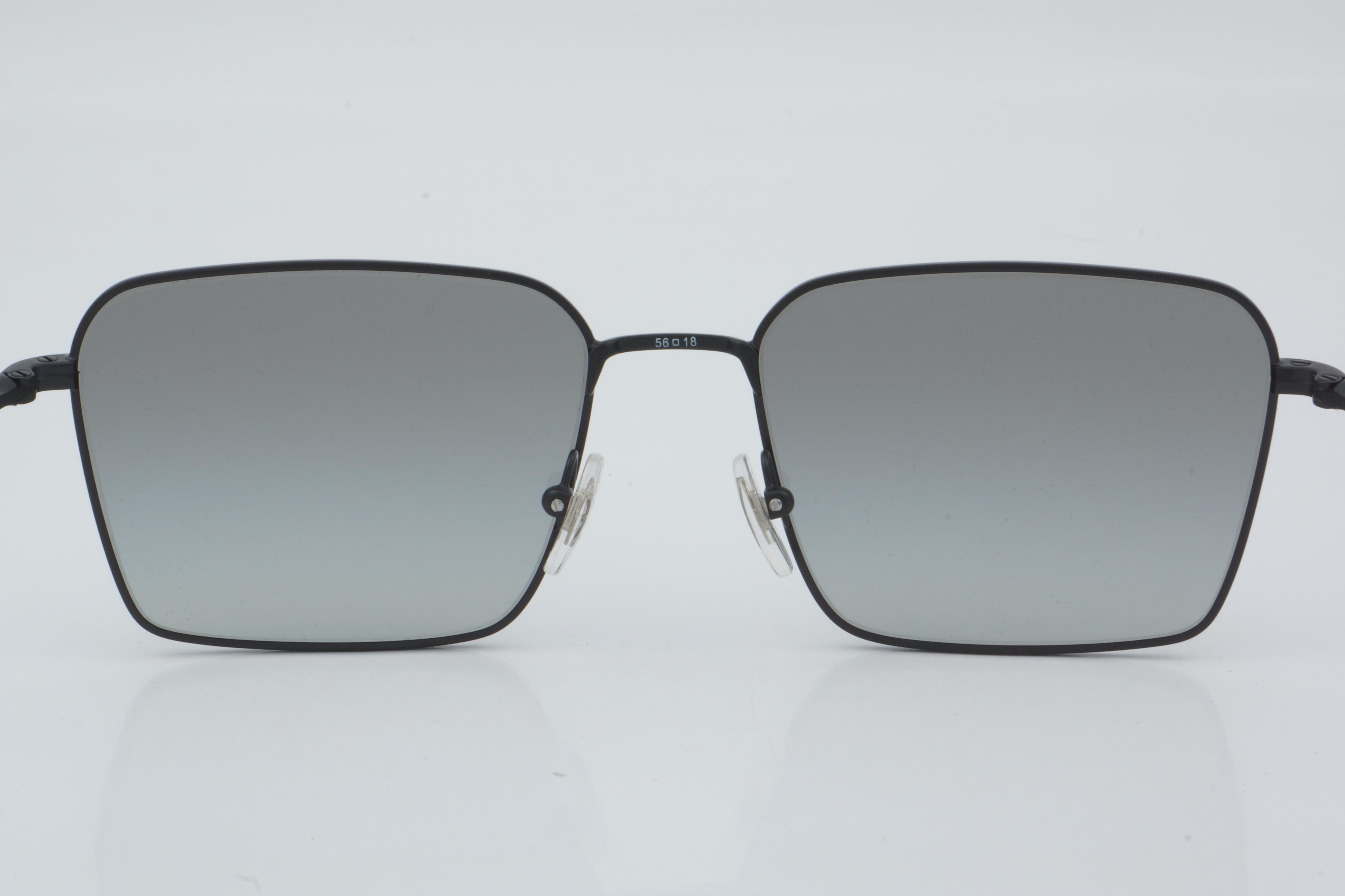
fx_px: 2802
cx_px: 672
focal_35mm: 75
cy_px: 448
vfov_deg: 18.2
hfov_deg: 27.0
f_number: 29
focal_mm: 50
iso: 100
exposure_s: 1/4
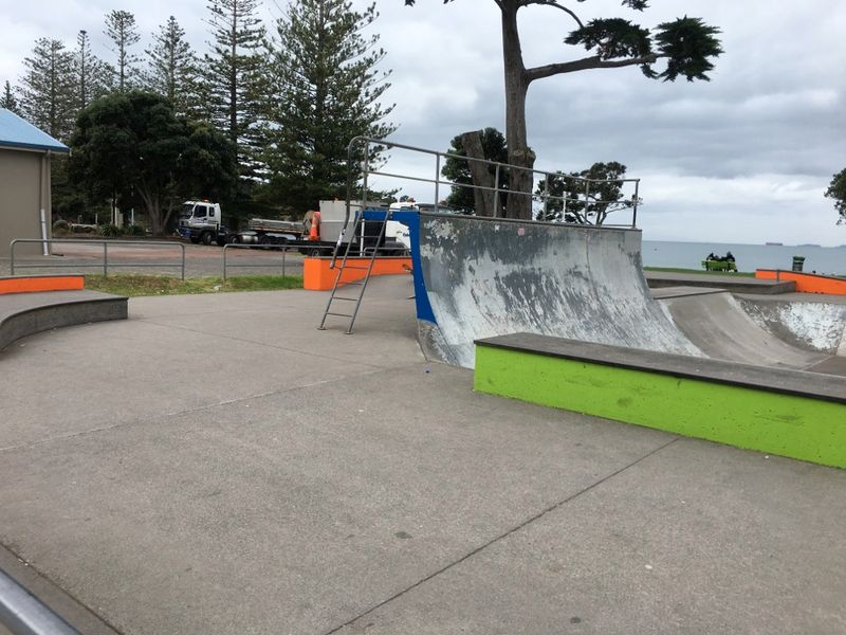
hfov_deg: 61.7
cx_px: 423
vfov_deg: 48.2
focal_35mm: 29
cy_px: 318
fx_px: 709
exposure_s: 1/1040
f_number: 2.2
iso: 25
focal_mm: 4.15
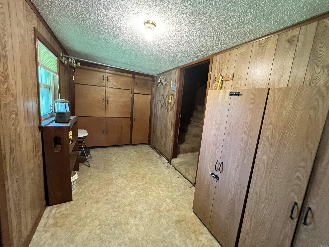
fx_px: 124
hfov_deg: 106.2
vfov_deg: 89.9
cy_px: 124
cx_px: 164
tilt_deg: -9.7
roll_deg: -4.4
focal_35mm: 13
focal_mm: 1.57
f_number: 1.8
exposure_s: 1/60
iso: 640
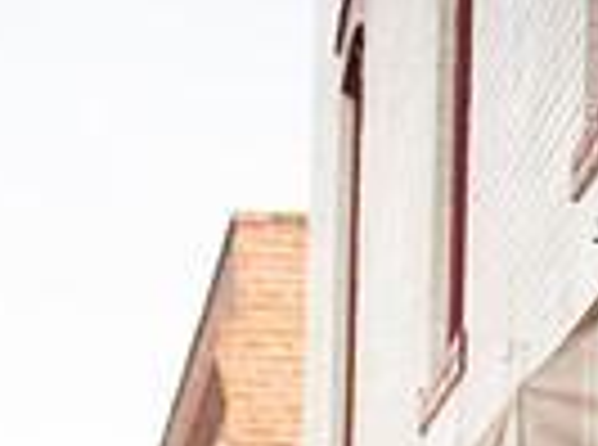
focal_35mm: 277
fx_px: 4772
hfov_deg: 7.1
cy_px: 1005
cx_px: 29
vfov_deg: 5.2
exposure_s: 1/800
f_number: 2.8
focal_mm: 85
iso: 200
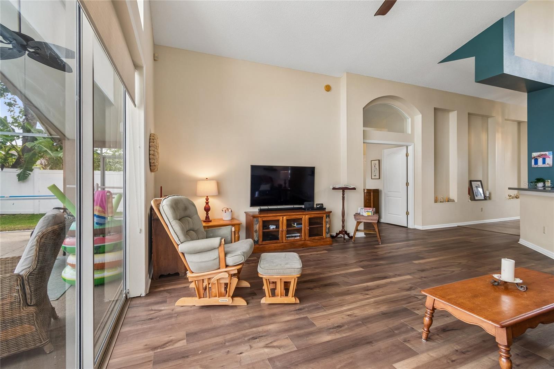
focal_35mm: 15
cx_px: 277
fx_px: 231
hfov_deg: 100.4
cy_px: 184
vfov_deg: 77.3
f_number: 7.1
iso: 100
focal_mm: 10
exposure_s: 1/20
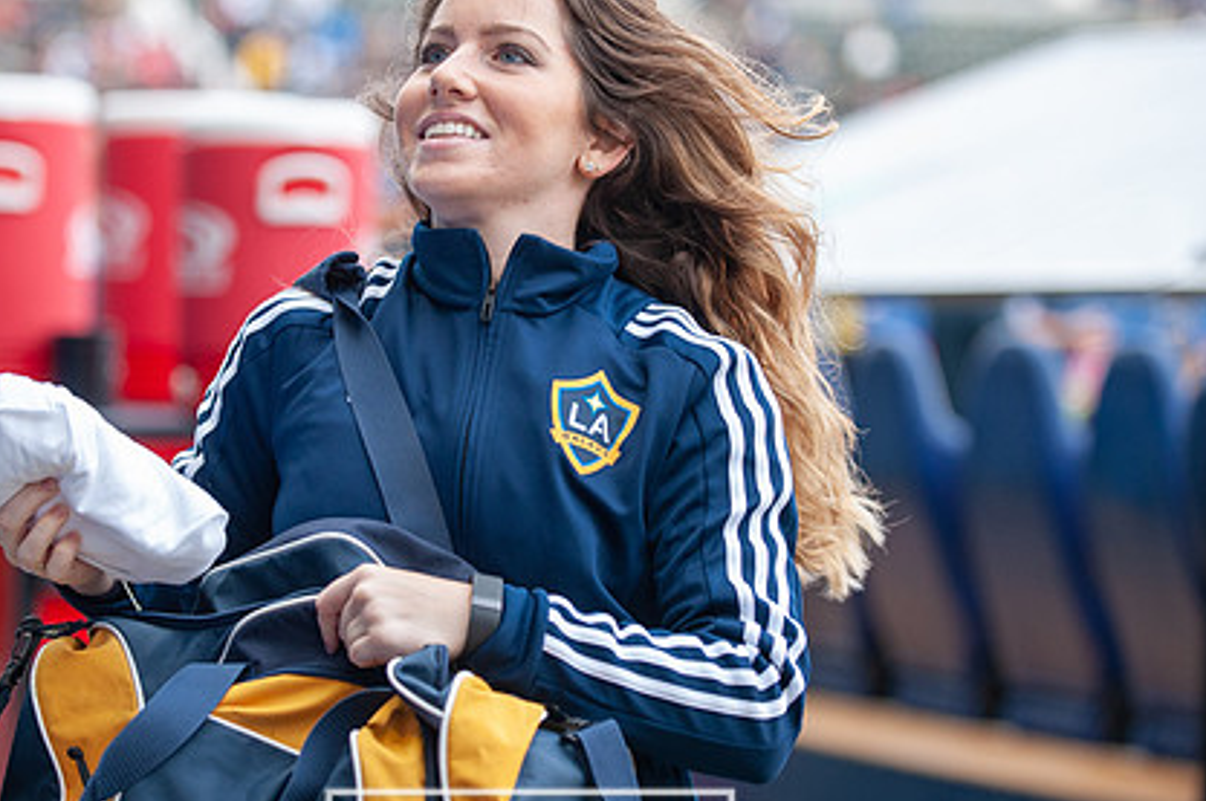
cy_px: 393
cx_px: 529
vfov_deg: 9.6
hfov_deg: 14.5
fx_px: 4751
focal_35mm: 142
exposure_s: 1/500
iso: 640
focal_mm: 102
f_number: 2.8
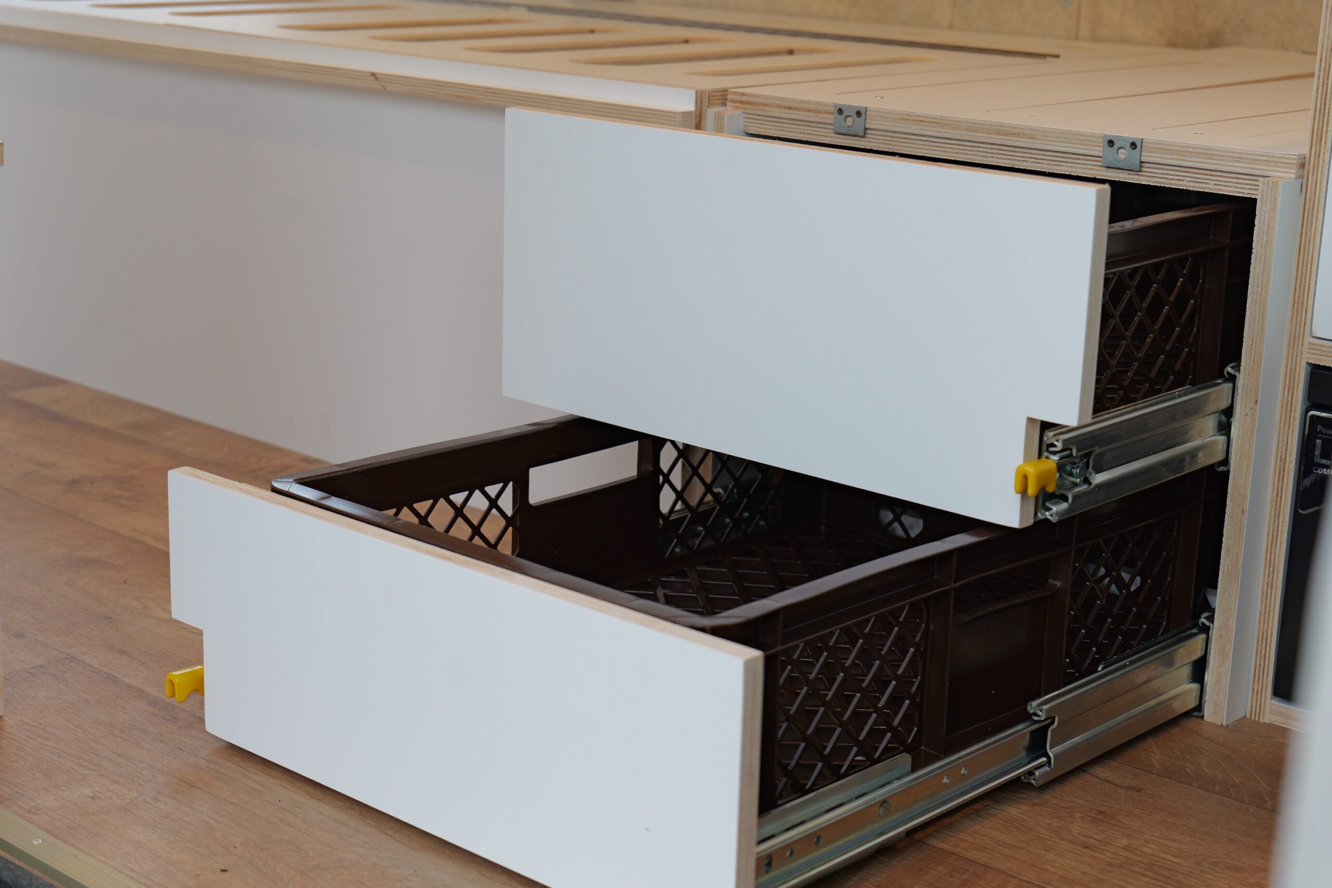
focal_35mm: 60
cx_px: 666
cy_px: 444
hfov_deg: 33.4
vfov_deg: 22.6
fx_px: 2220
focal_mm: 60
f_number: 5.6
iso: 800
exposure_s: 1/60
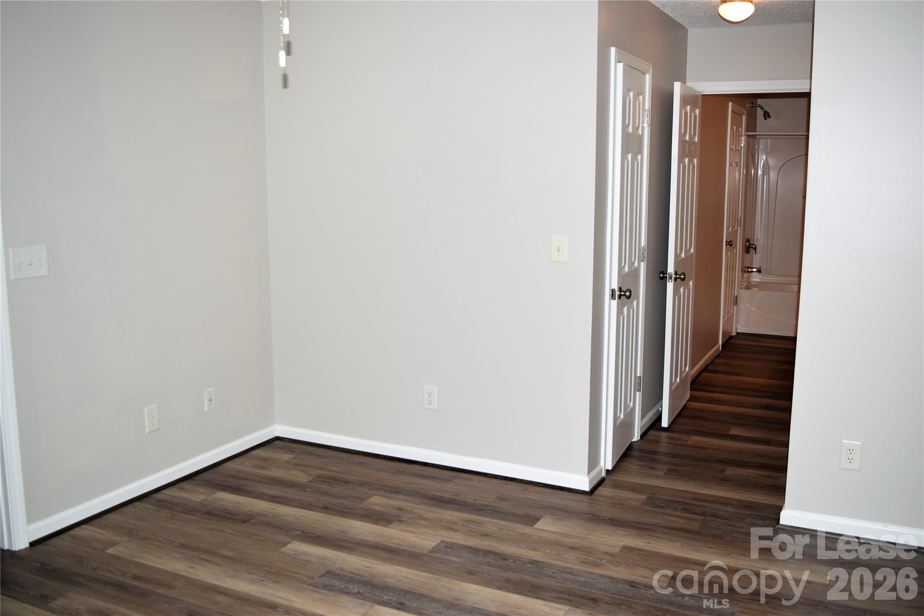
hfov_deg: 57.2
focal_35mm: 33
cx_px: 462
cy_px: 308
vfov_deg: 40.0
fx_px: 847
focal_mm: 22
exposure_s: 1/60
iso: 100
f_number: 3.8
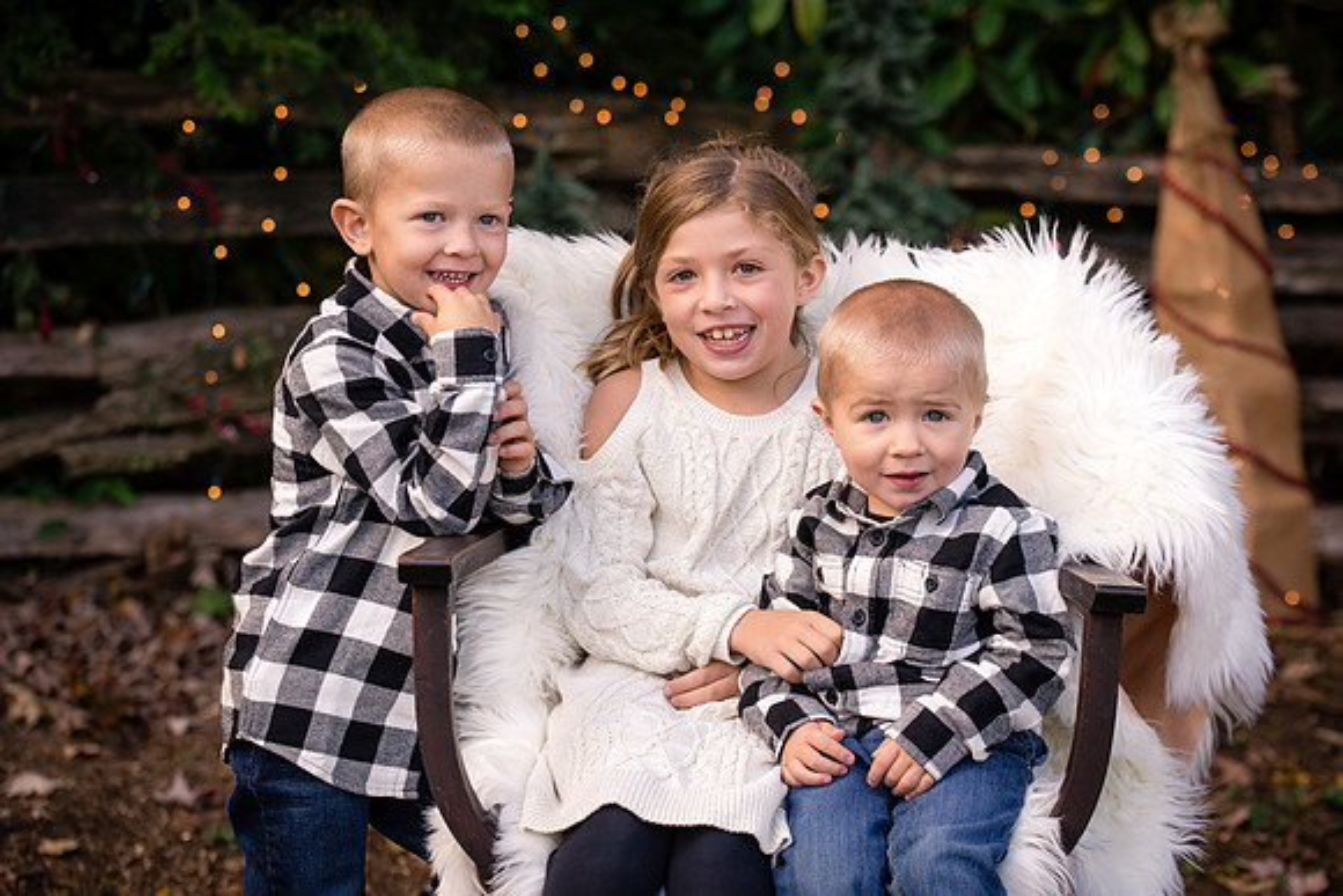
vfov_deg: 14.6
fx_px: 3502
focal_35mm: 94
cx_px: 672
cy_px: 448
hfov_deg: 21.7
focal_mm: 92
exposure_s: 1/1000
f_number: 3.5
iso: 400
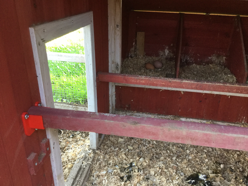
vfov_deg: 45.4
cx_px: 124
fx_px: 222
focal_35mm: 31
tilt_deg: -24.9
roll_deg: -1.0
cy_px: 93
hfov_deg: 58.4
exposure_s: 1/30
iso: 50
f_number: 2.4
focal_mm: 3.3
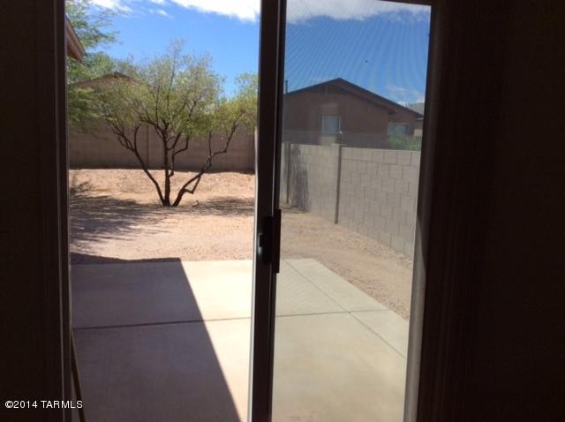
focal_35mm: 33
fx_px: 538
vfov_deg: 42.8
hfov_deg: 55.4
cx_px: 282
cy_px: 211
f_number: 2.4
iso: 32
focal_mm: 3.3
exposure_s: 1/1330
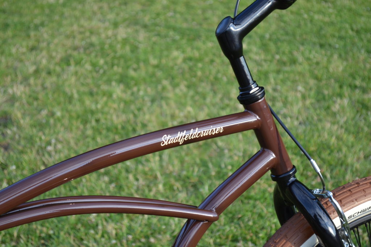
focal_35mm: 78
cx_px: 186
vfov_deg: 17.5
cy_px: 124
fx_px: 804
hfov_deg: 26.0
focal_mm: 52
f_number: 5.6
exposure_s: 1/125
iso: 220
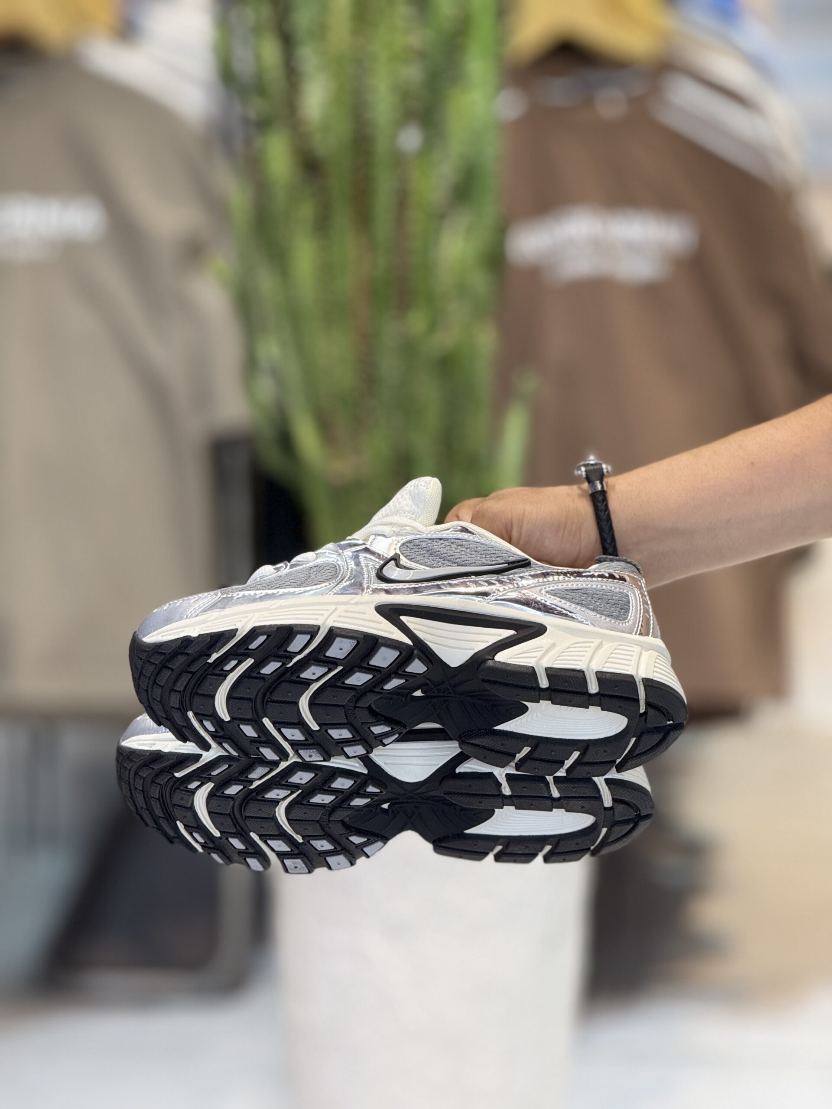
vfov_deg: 16.4
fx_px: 3846
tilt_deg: -11.2
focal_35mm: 120
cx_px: 416
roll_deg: -0.5
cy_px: 554
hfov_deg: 12.3
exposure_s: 1/100
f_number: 2.8
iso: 160
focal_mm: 15.66
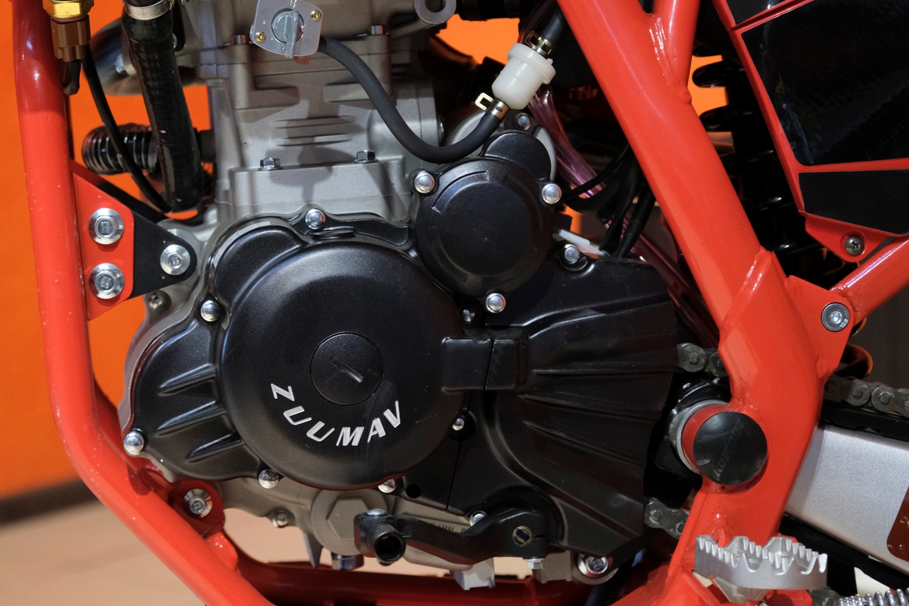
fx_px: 2449
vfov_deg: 14.1
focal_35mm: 97
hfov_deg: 21.0
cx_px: 390
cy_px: 252
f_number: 4
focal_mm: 54.5
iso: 2000
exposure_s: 1/100
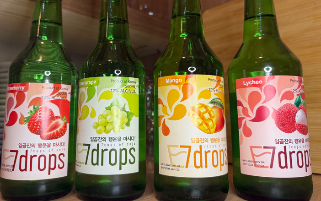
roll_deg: +0.3
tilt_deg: +8.7
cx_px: 145
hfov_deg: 64.5
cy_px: 77
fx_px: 254
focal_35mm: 29
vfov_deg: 42.9
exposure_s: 1/99
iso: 200
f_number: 1.78
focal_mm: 6.76
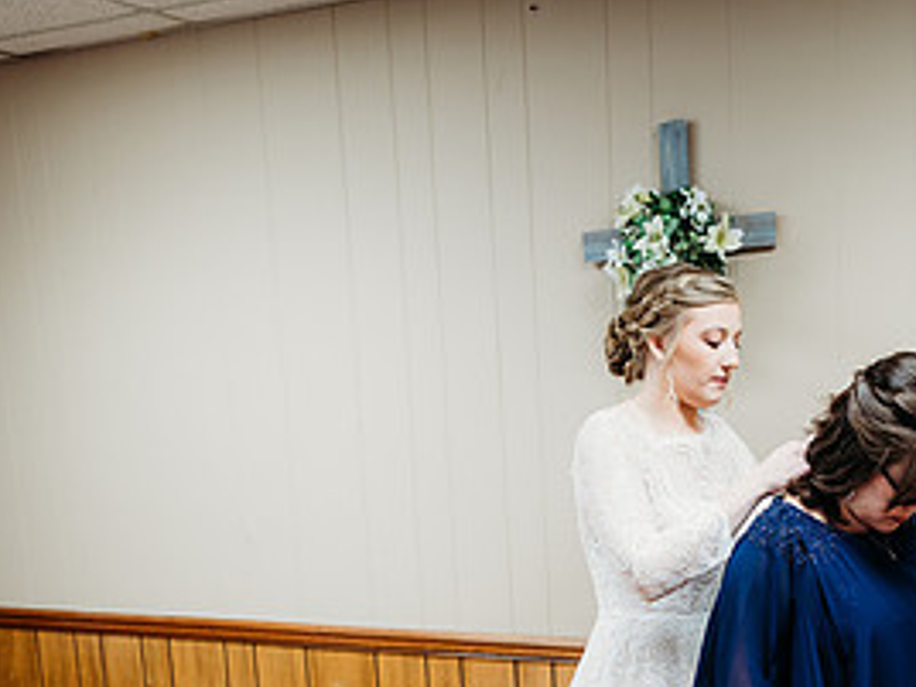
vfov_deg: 27.7
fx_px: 1323
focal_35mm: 50
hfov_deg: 37.4
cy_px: 658
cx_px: 673
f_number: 1.8
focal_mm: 24
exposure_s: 1/125
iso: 400
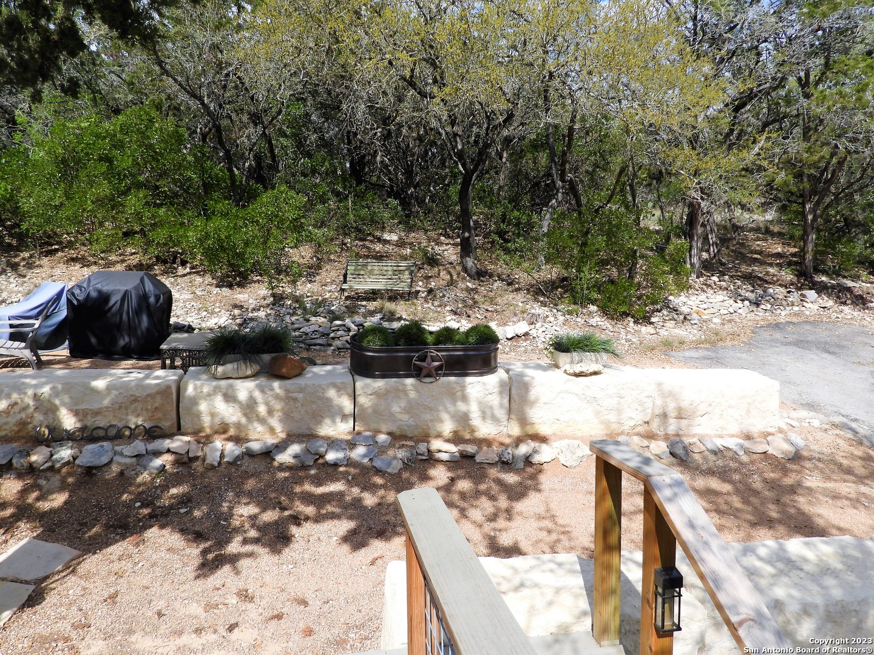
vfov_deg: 56.8
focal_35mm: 24
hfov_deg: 71.6
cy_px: 328
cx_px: 437
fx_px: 606
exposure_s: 1/1600
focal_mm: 4.3
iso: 100
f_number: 2.8
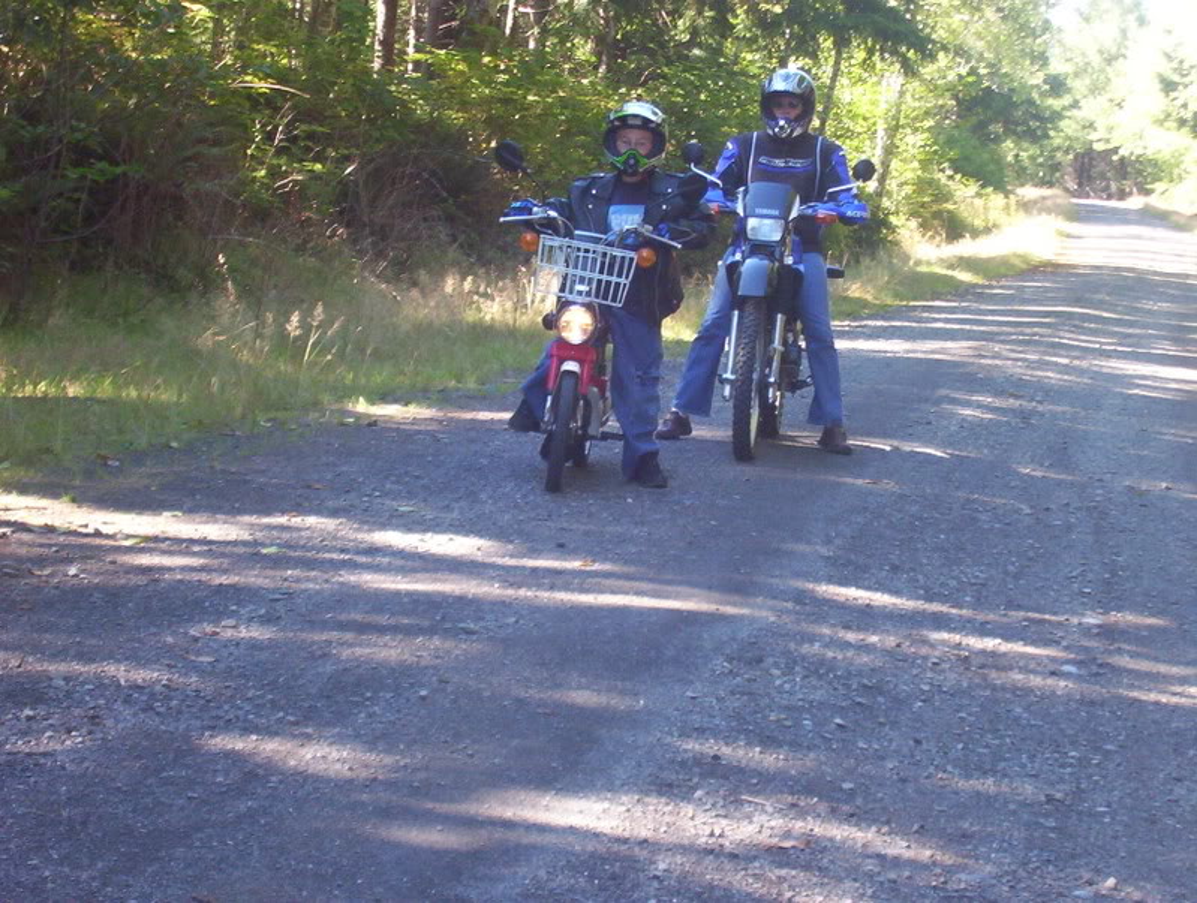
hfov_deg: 18.2
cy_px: 452
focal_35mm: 108
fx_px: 3743
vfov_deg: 13.8
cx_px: 598
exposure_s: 1/59.9
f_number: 4.72
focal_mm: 16.61
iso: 200
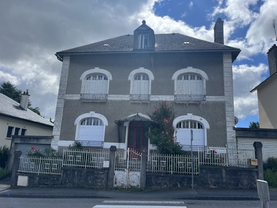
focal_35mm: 26
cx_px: 138
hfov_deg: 67.3
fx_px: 208
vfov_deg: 53.1
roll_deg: -3.5
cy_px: 104
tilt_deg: +11.8
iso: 50
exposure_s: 1/3745
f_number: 1.6
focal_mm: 5.1
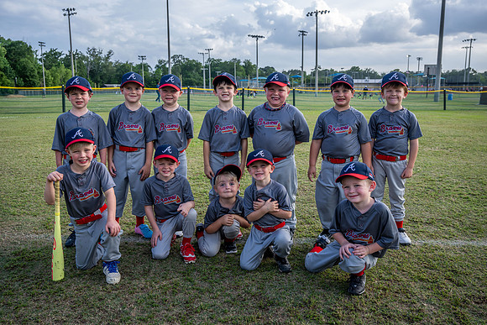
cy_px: 162
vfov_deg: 41.1
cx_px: 244
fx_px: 433
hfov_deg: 58.7
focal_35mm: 32
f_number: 5.6
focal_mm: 32
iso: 100
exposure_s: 1/200
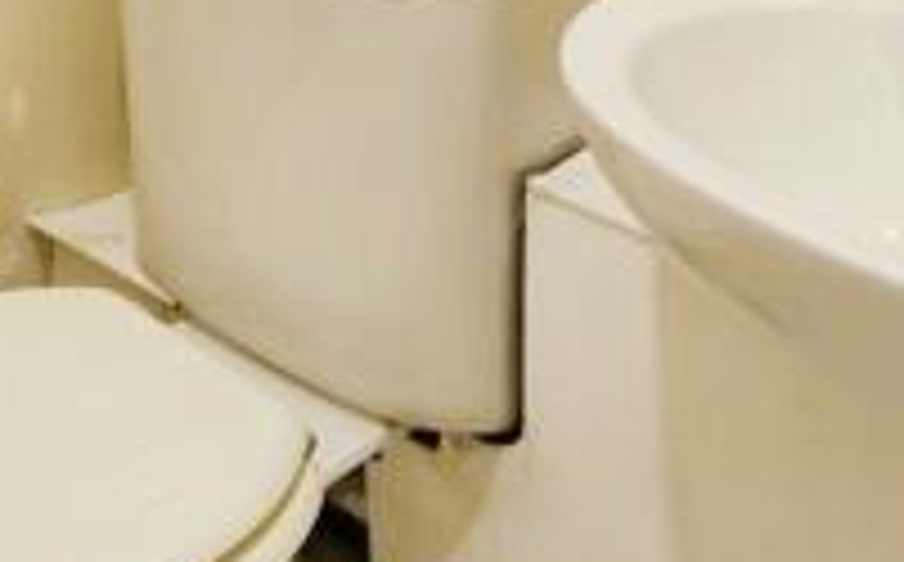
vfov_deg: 12.8
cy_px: -717
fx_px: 2015
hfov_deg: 22.3
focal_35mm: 82
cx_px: -319
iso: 400
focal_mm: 10.5
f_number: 4
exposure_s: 1/15
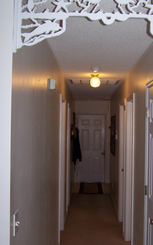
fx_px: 334
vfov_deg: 40.3
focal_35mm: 50
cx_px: 97
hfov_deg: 25.7
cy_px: 121
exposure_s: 1/60
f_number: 2.8
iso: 80
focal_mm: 6.3
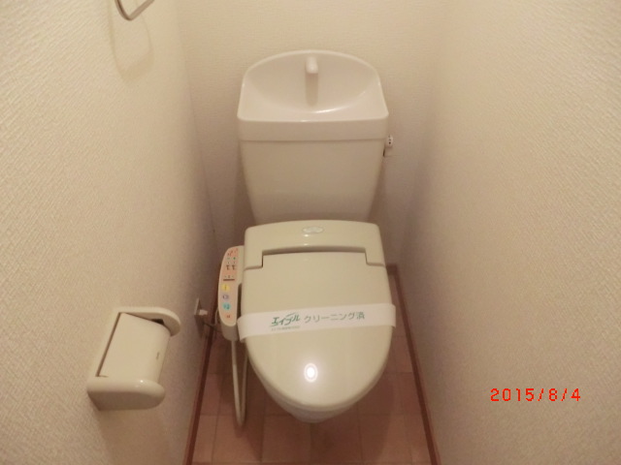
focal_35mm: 24
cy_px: 232
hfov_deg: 71.6
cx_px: 310
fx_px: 431
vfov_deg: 56.8
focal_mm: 4.3
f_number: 3.2
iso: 500
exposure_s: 1/60
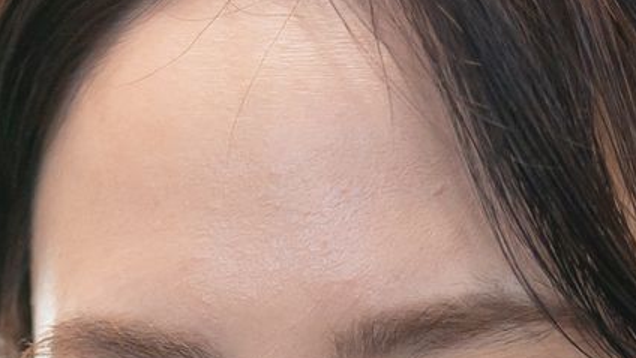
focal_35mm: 377
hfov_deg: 5.7
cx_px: -387
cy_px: 975
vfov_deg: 3.2
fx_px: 6361
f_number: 2
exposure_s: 1/200
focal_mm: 50
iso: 400
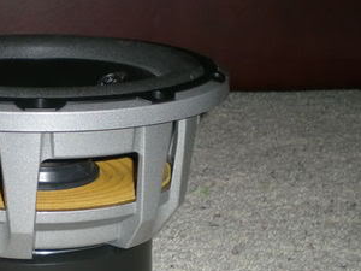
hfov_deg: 20.4
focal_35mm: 94
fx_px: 980
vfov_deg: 15.7
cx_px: 36
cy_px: 182
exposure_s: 1/60
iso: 50
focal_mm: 7.4
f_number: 3.5
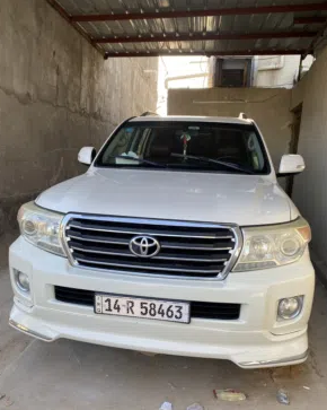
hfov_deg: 51.5
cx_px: 166
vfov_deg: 62.1
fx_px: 339
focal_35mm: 28
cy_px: 225
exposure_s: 1/298
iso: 32
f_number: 1.8
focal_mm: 4.25
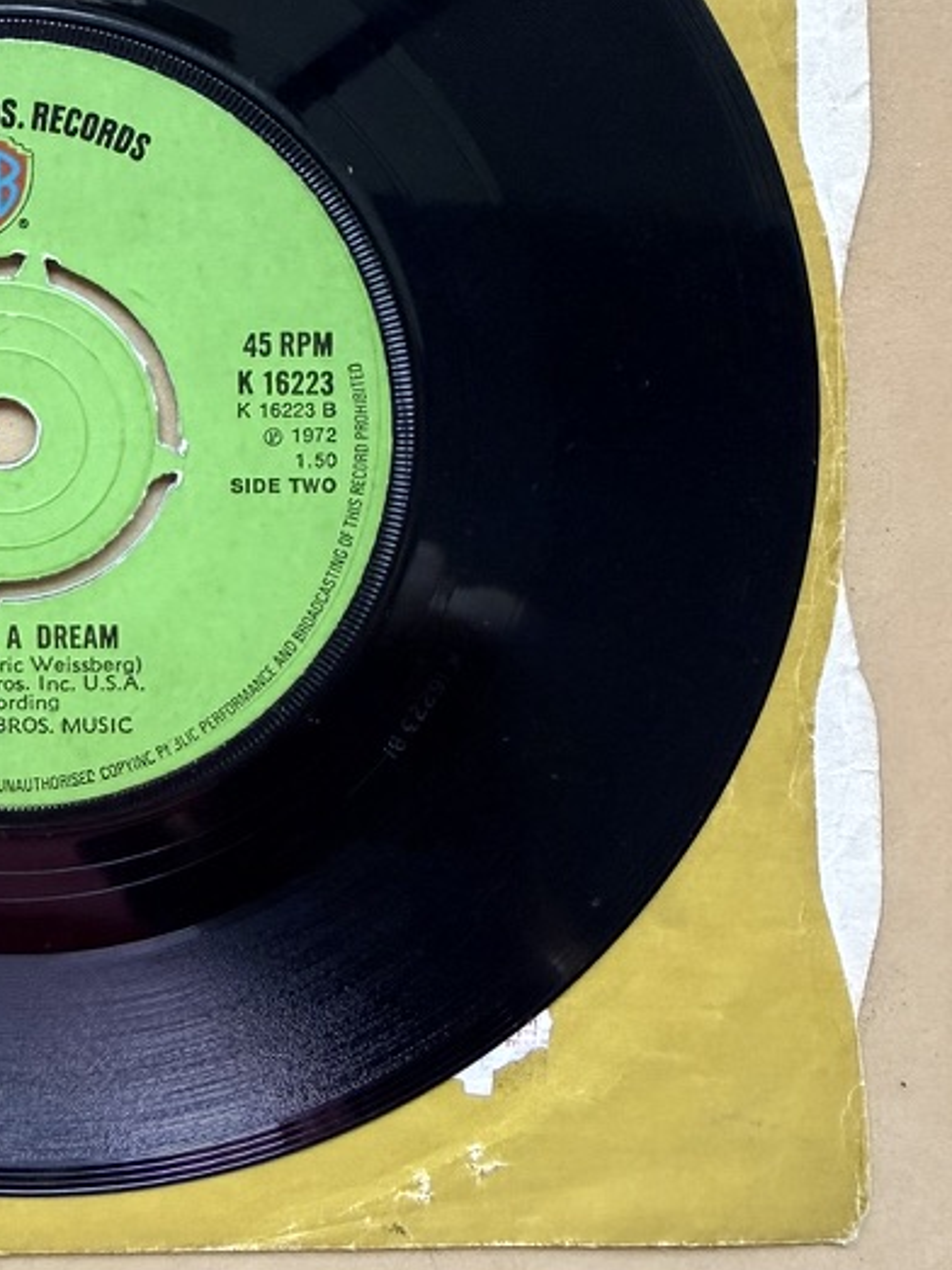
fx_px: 1724
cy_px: 384
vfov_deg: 39.8
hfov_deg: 29.5
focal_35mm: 47
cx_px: 83
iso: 250
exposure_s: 1/99
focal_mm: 2.22
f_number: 2.2
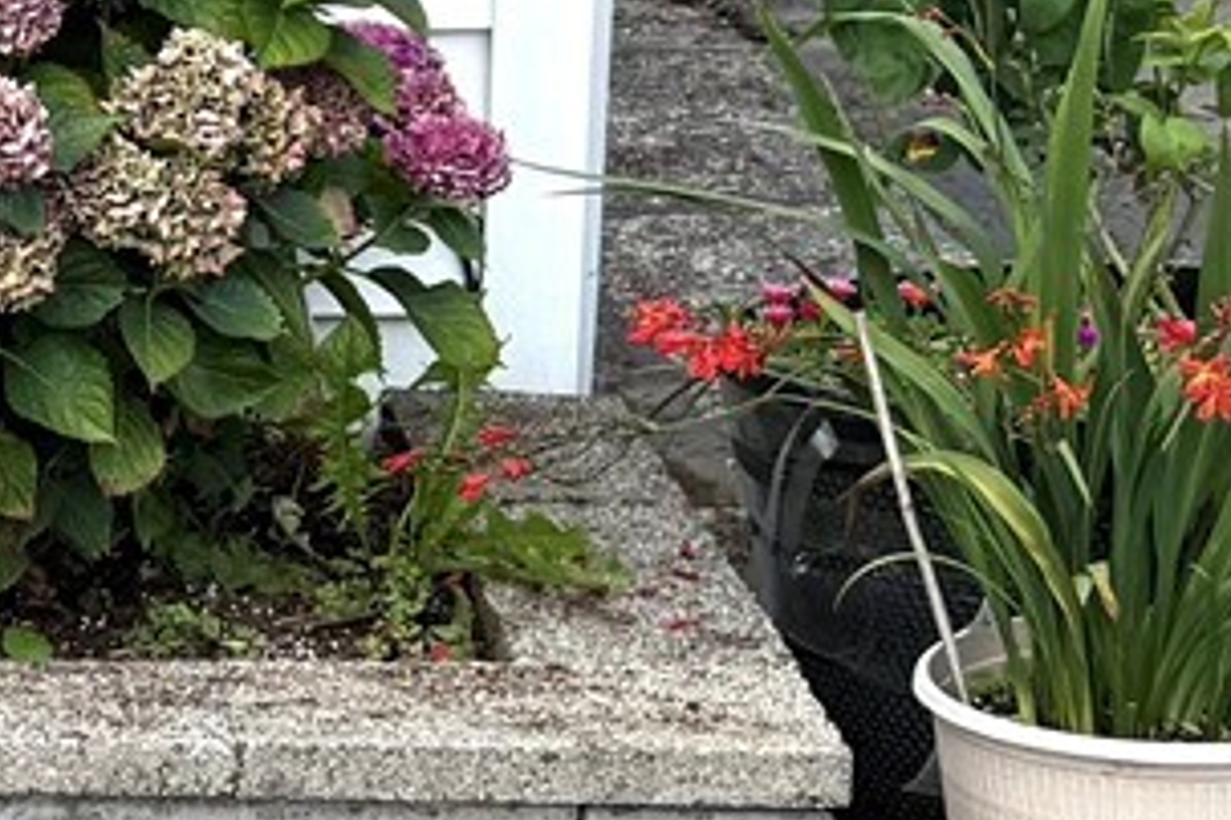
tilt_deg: -15.9
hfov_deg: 13.9
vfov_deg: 10.4
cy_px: 394
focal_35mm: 132
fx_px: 4513
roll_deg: +2.4
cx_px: -943
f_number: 1.78
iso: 80
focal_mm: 6.76
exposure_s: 1/1727
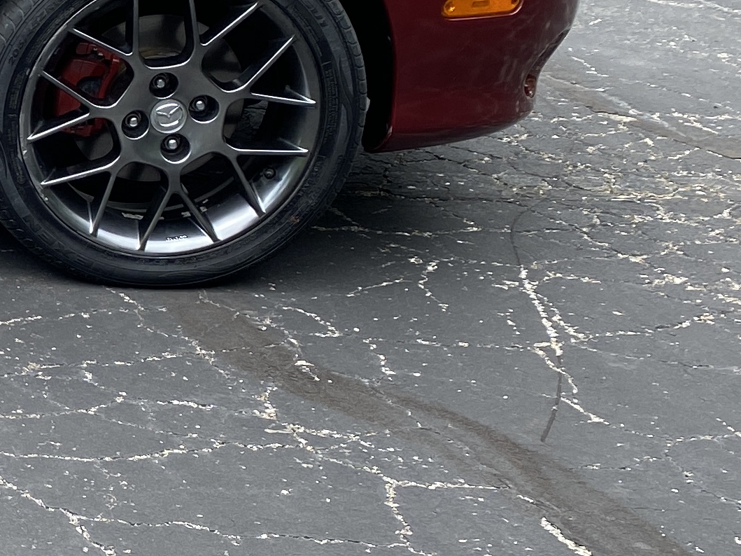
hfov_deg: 17.0
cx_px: -507
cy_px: 216
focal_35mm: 99
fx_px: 2119
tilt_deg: -17.0
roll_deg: -0.4
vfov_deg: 14.9
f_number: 1.8
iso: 32
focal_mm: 4.25
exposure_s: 1/767
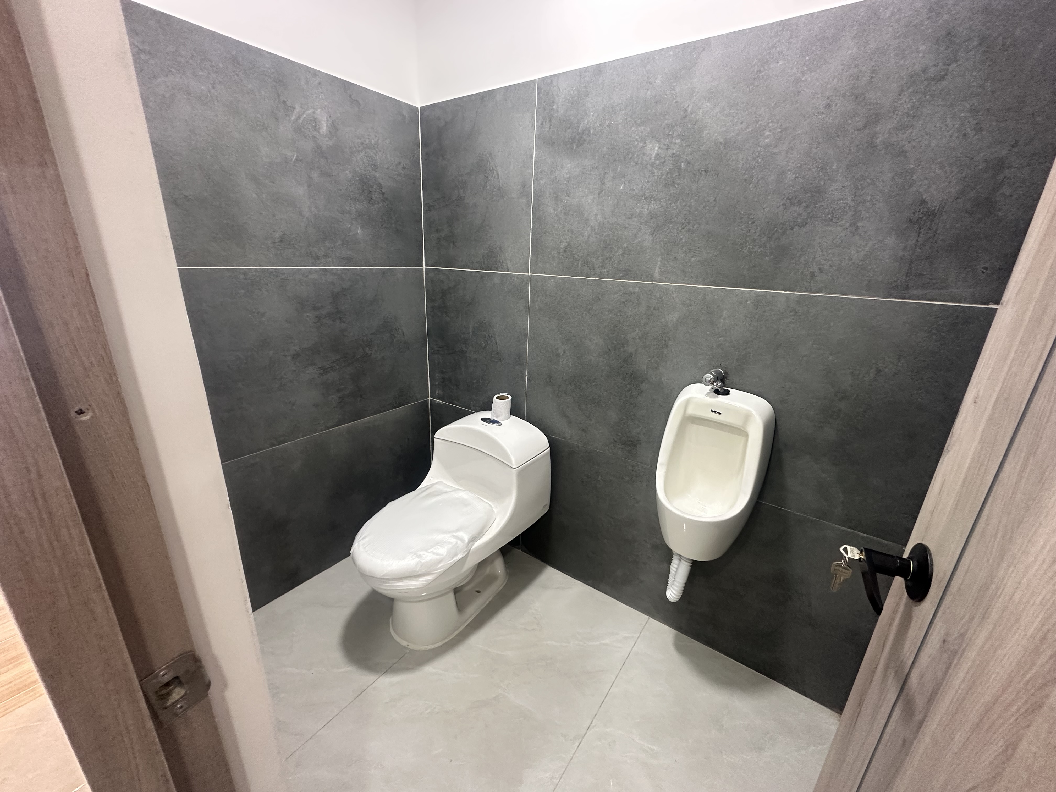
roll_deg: -1.7
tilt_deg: -18.5
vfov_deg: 85.7
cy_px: 396
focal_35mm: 14
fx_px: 427
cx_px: 528
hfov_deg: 102.1
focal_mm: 2.22
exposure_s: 1/120
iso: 320
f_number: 2.2
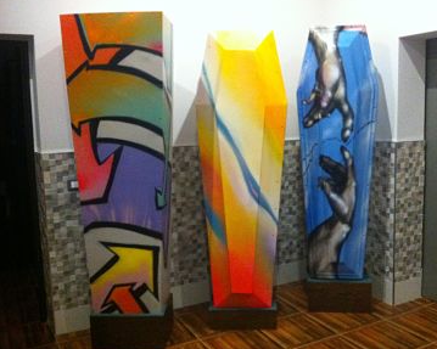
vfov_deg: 39.1
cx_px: 242
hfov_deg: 47.9
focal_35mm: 38
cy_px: 173
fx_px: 491
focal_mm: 3.85
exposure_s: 1/17
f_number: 2.8
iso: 1000
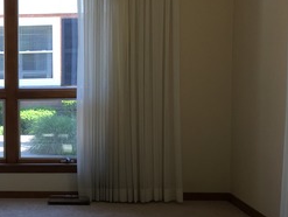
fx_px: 625
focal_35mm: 75
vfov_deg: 19.7
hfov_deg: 24.4
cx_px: -22
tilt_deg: -6.2
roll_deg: -0.1
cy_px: 117
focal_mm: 4.15
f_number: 2.2
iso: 40
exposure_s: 1/120
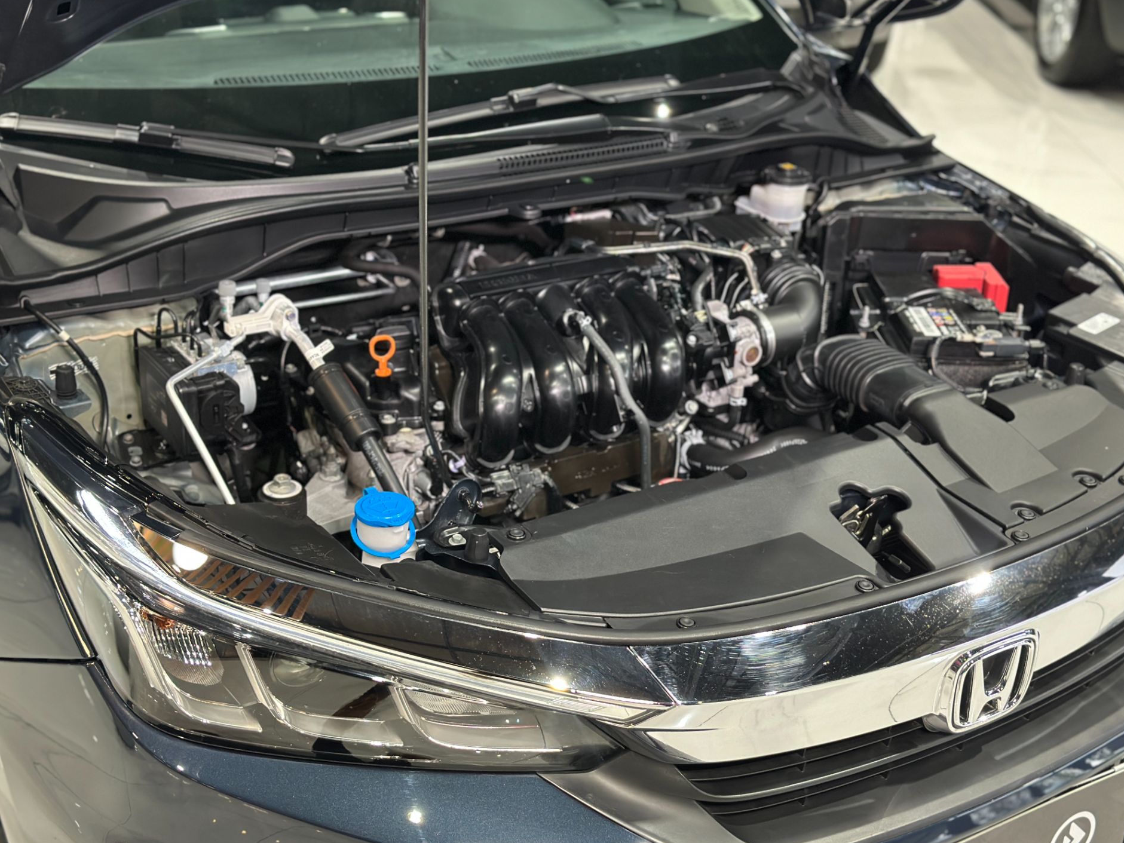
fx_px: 1591
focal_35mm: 49
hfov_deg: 38.9
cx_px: 573
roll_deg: -2.7
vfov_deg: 29.7
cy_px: 415
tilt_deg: -25.1
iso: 320
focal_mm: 6.86
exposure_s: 1/60
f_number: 1.78
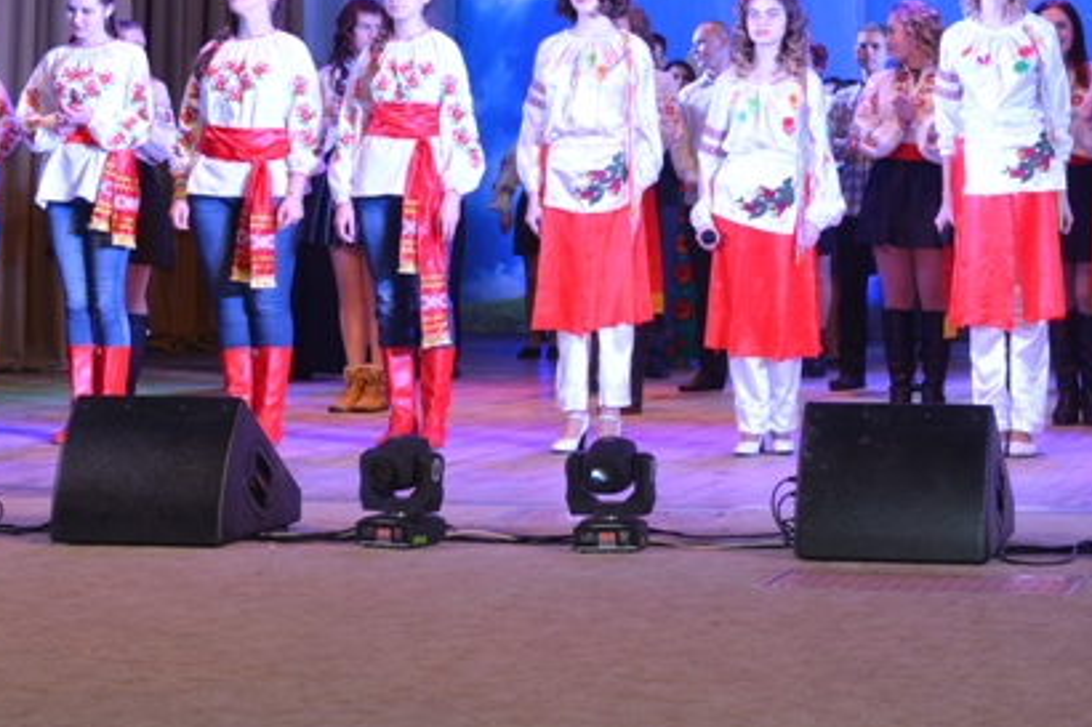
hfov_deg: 22.4
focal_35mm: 90
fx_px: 2729
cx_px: 815
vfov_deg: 14.9
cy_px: -7
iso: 200
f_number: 5.6
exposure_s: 1/30
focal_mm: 24
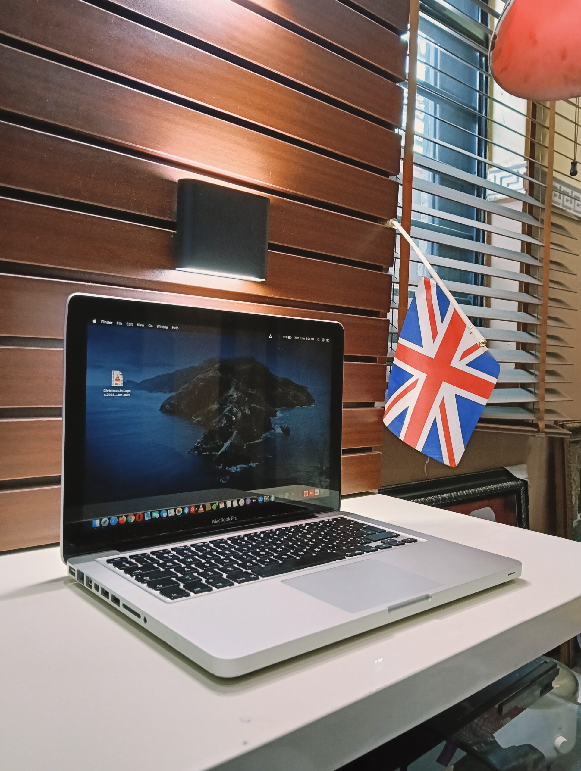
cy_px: 386
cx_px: 290
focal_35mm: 27
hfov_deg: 51.5
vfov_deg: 65.2
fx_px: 603
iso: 640
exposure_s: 1/33.3
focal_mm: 3.98
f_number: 1.8
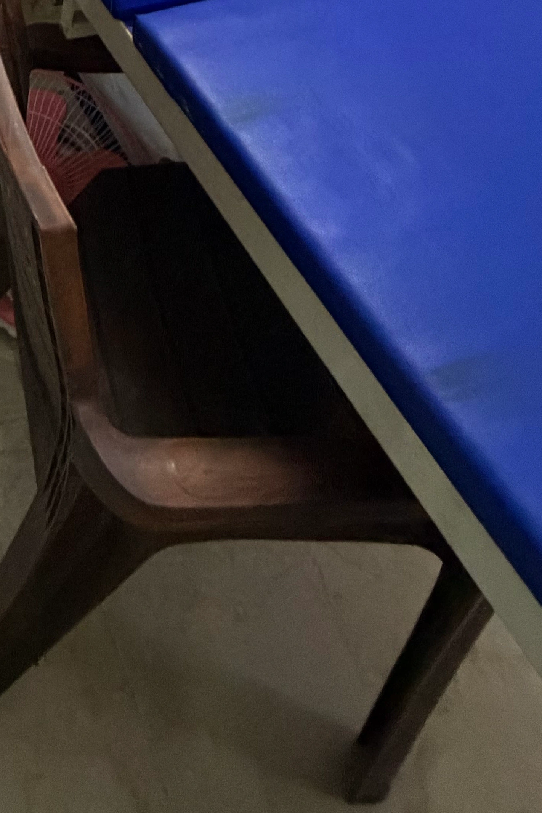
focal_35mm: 39
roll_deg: -4.5
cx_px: -83
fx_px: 881
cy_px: -217
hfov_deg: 30.0
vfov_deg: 35.6
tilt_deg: -25.8
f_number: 2.2
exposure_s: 1/50
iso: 500
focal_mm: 2.22
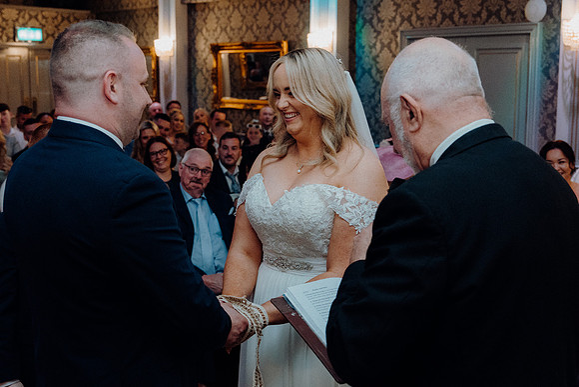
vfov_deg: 27.5
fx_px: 788
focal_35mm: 49
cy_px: 194
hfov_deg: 40.3
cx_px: 290
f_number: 3.5
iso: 2500
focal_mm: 33
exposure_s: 1/160
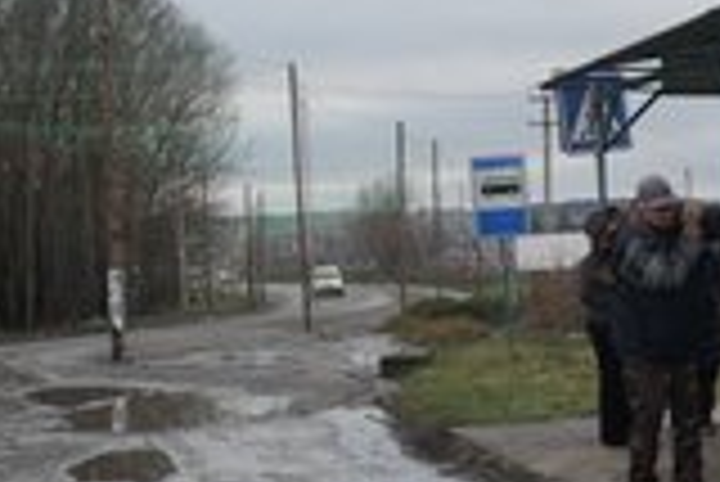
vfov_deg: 17.1
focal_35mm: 80
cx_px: 796
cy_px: 218
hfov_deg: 23.7
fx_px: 1601
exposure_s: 1/50
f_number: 2.8
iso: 160
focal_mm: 32
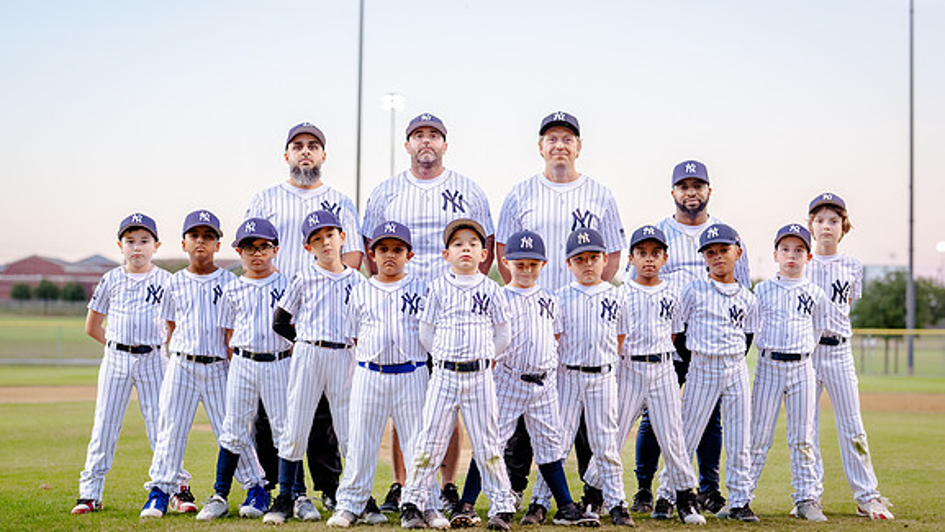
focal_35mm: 69
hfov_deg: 30.6
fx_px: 1730
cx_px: 495
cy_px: 311
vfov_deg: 17.5
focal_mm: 50
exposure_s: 1/500
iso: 1000
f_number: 2
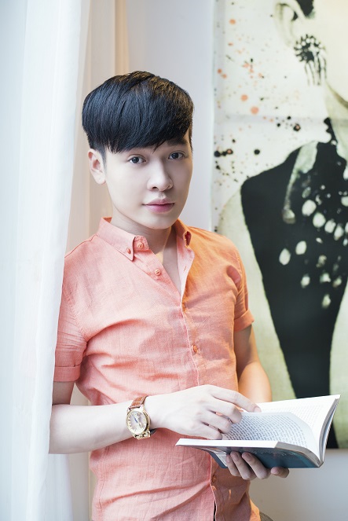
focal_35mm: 50
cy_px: 260
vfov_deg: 39.6
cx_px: 174
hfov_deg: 27.0
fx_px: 724
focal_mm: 50
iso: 640
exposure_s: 1/30
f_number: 3.2
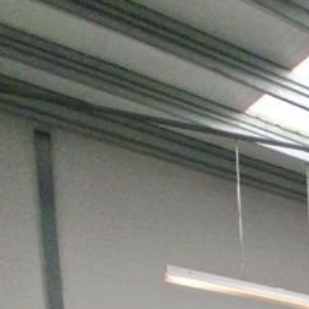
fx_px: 606
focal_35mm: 60
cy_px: 572
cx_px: 677
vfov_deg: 19.9
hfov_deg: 16.9
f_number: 2.2
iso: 50
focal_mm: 1.74
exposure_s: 1/100
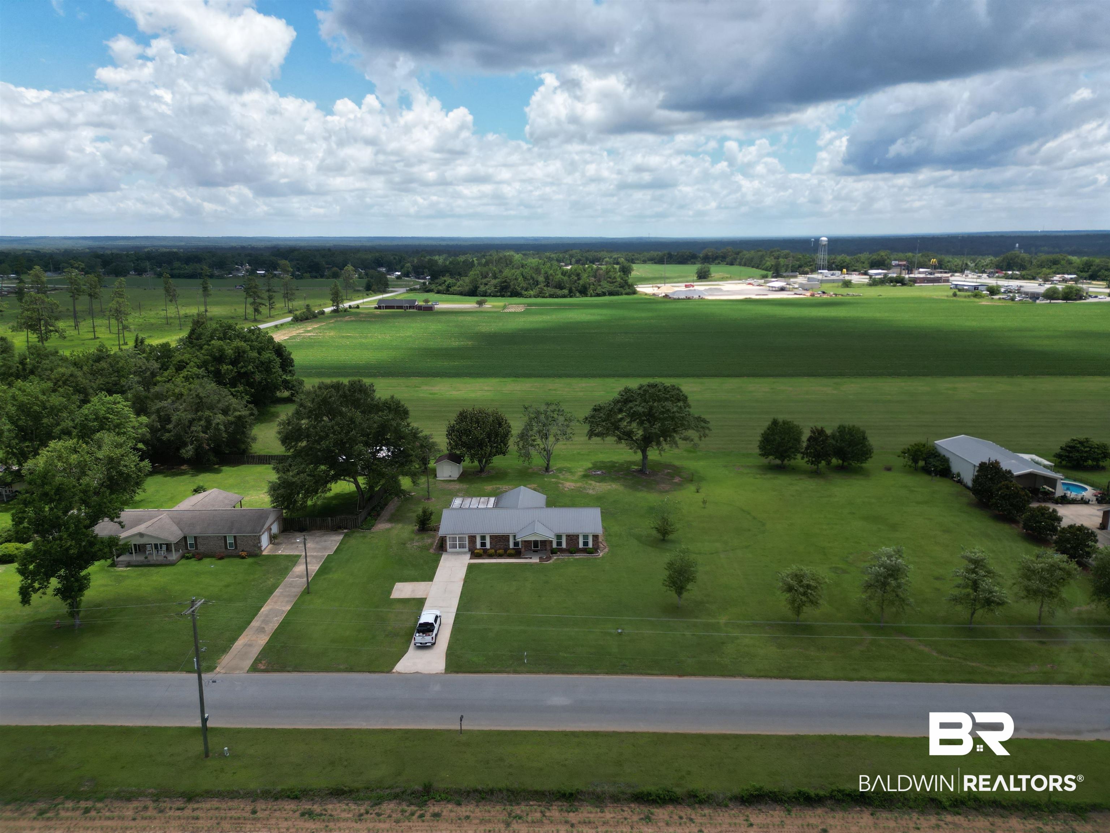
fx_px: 770
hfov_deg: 71.6
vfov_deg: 56.8
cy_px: 416
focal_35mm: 24
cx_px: 555
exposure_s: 1/3200
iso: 130
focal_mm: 6.72
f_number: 1.7
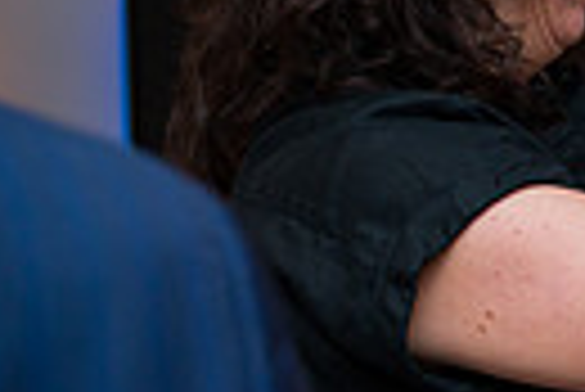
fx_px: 2652
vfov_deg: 8.4
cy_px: 54
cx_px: 1152
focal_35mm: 163
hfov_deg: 11.4
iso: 400
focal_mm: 34.5
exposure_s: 1/160
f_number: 3.2
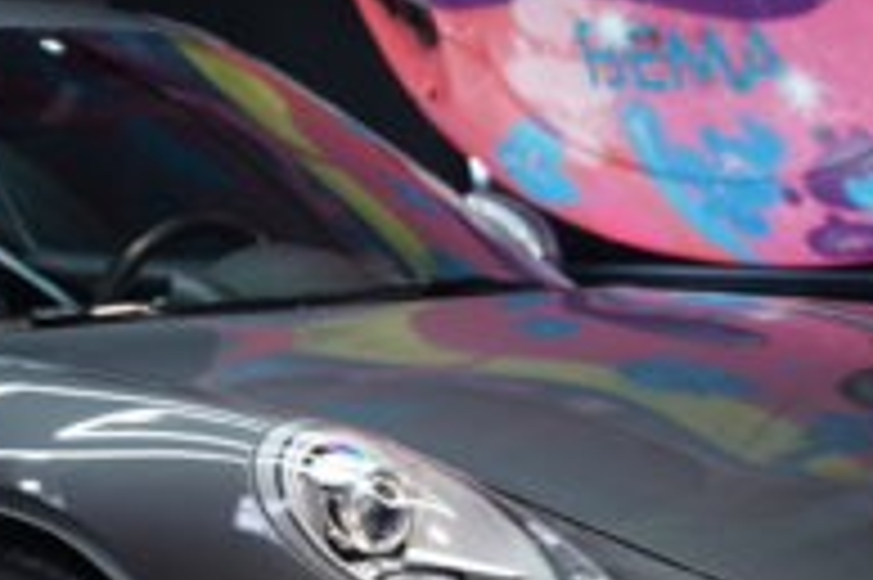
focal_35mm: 277
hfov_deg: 7.4
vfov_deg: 4.9
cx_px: 4
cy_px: 549
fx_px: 6711
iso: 800
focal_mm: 70
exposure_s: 1/80
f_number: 2.8
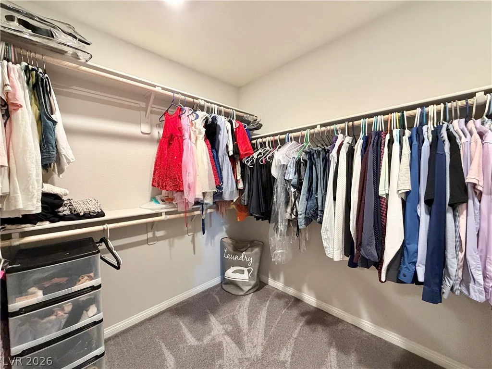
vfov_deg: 85.7
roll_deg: +0.3
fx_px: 199
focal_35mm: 14
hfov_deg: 102.1
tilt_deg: -2.5
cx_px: 246
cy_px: 184
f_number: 2.2
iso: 500
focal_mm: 2.22
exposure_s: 1/60
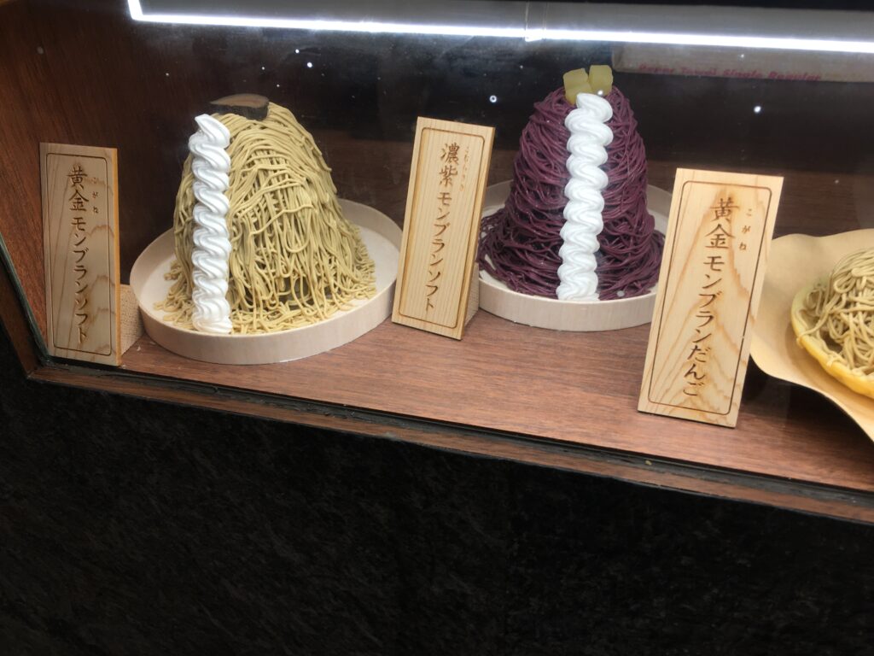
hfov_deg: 61.7
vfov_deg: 48.2
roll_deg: +2.2
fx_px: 732
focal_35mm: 29
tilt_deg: -35.5
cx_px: 437
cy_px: 328
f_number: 2.2
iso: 32
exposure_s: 1/60
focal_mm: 4.15
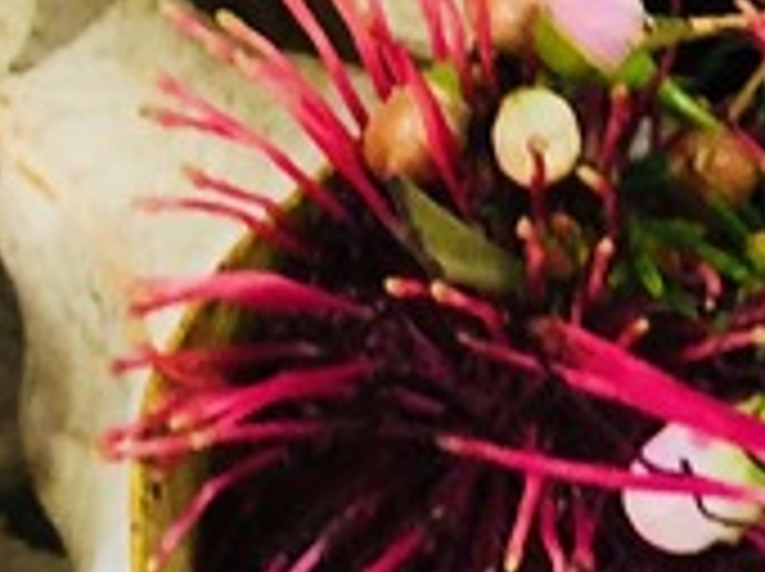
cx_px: 1166
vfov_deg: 7.0
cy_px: 0
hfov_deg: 9.1
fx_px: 4656
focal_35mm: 211
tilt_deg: -76.0
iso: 64
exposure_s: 1/17
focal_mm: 3.99
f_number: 1.8
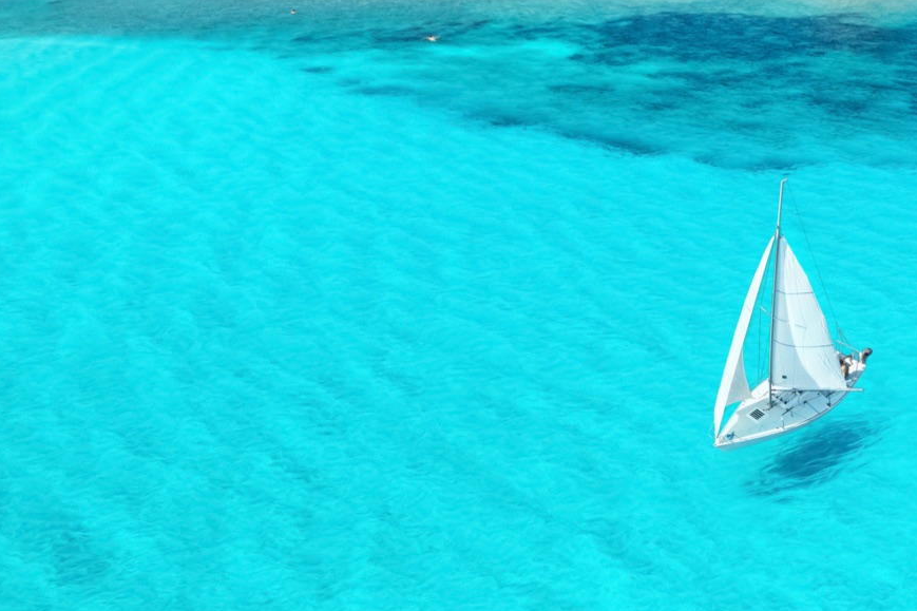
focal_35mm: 58
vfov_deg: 23.2
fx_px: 1477
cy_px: 175
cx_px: 860
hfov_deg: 32.4
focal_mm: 10.3
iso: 100
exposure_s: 1/640
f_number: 4.5
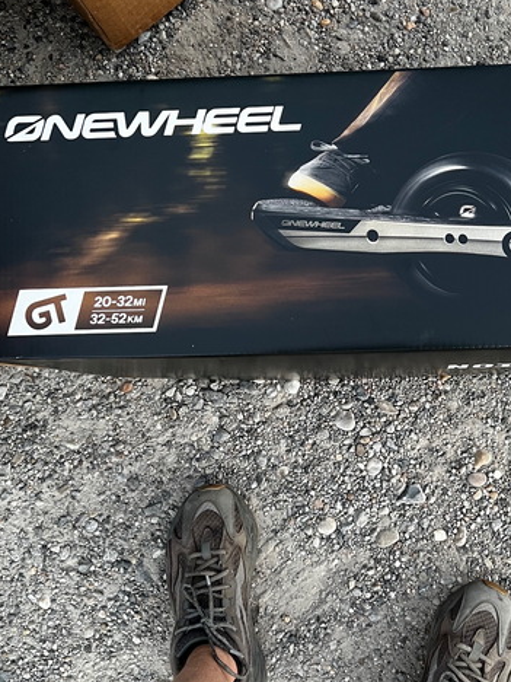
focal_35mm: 42
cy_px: 369
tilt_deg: -83.7
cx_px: 375
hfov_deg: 33.7
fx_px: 827
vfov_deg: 44.8
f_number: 1.5
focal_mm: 5.7
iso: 250
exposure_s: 1/60
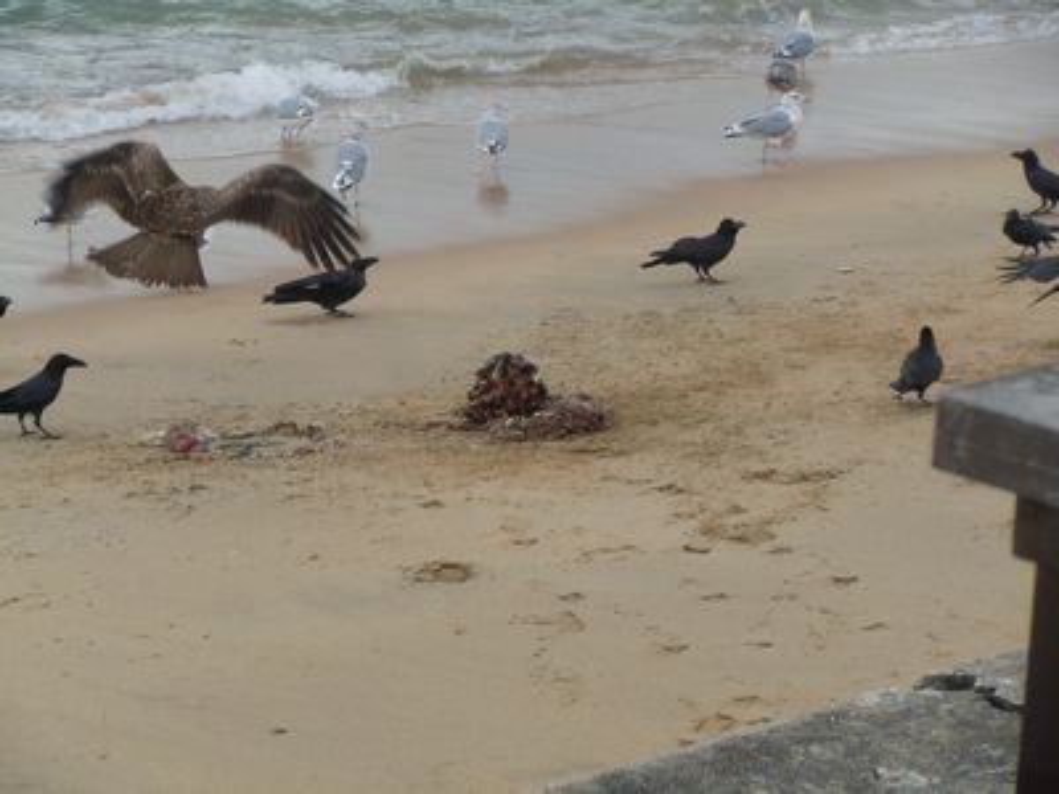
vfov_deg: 8.9
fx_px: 5078
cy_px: 397
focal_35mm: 166
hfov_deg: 11.9
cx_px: 530
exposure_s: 1/200
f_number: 5.5
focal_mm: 29.8
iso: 100
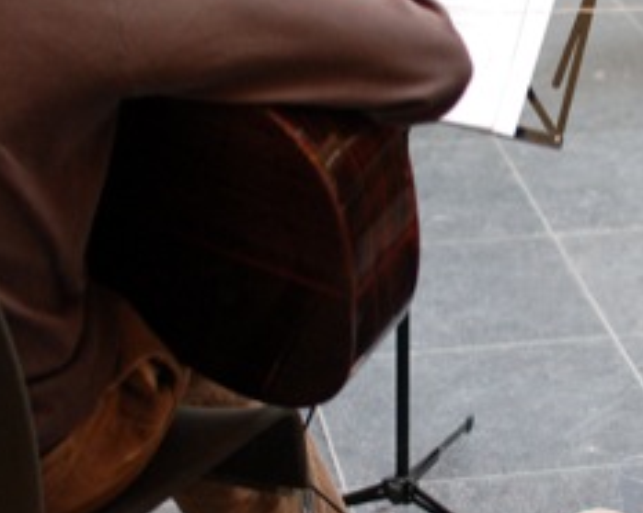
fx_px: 2572
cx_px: 425
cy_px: 200
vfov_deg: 11.4
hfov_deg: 14.2
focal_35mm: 135
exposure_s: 1/30
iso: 800
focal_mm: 35
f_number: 2.8
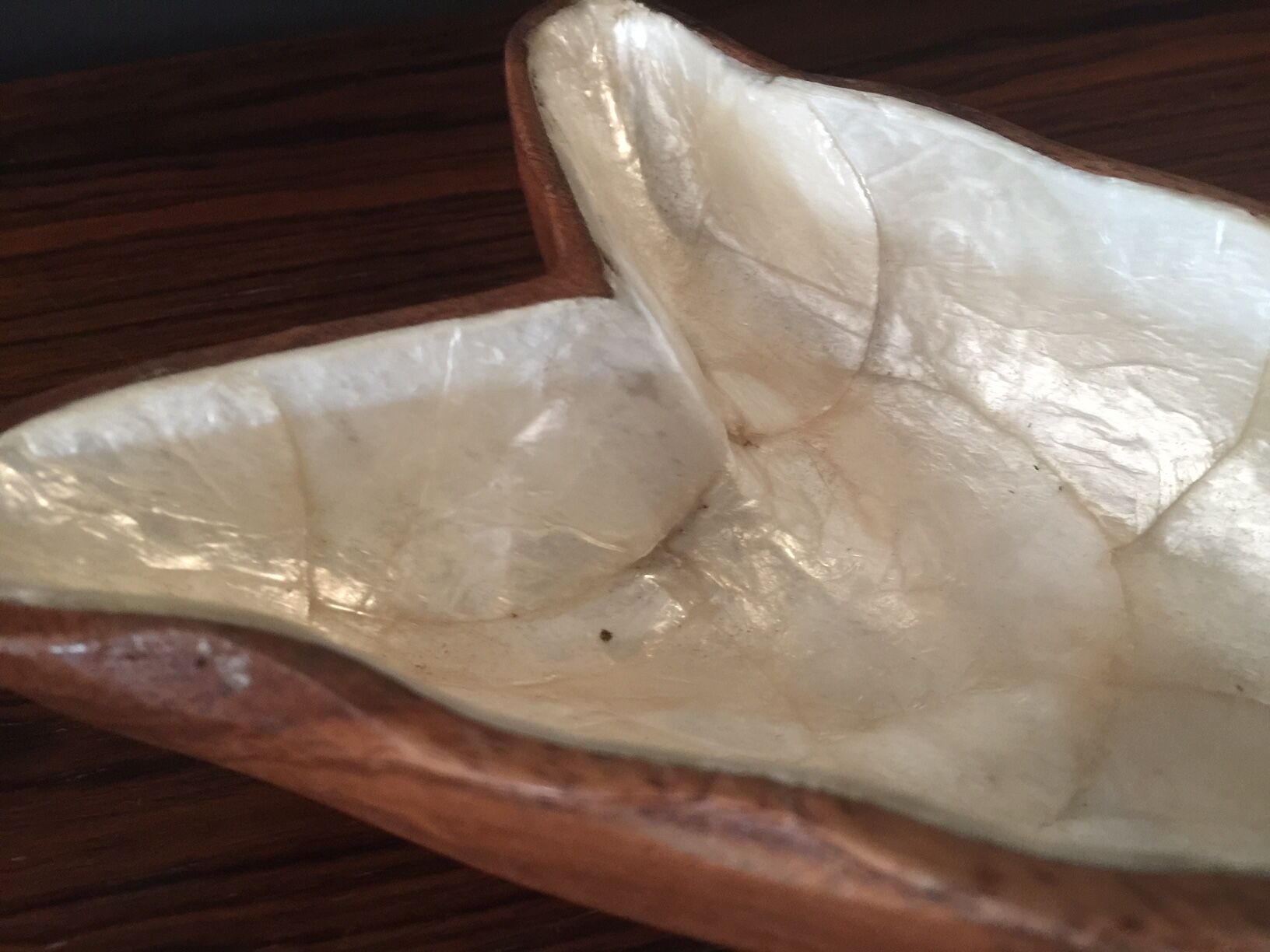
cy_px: 476
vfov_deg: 48.2
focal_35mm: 29
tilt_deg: -47.0
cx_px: 635
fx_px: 1064
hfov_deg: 61.7
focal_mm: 4.15
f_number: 2.2
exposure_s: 1/10
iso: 125
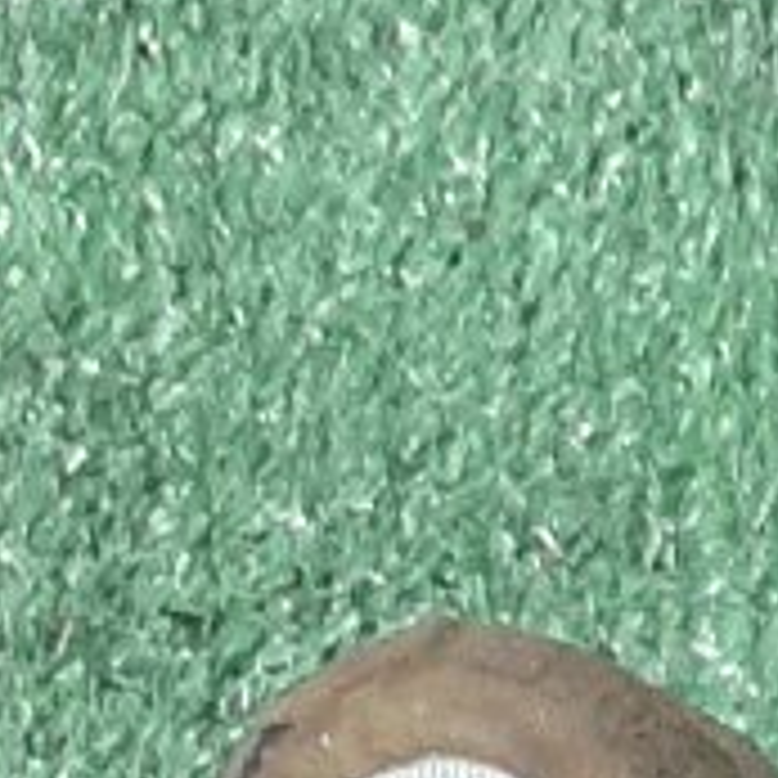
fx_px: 4857
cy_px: 2748
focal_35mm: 191
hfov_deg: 7.9
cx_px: 2370
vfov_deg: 7.4
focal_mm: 3.93
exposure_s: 1/33
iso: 187
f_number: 1.7
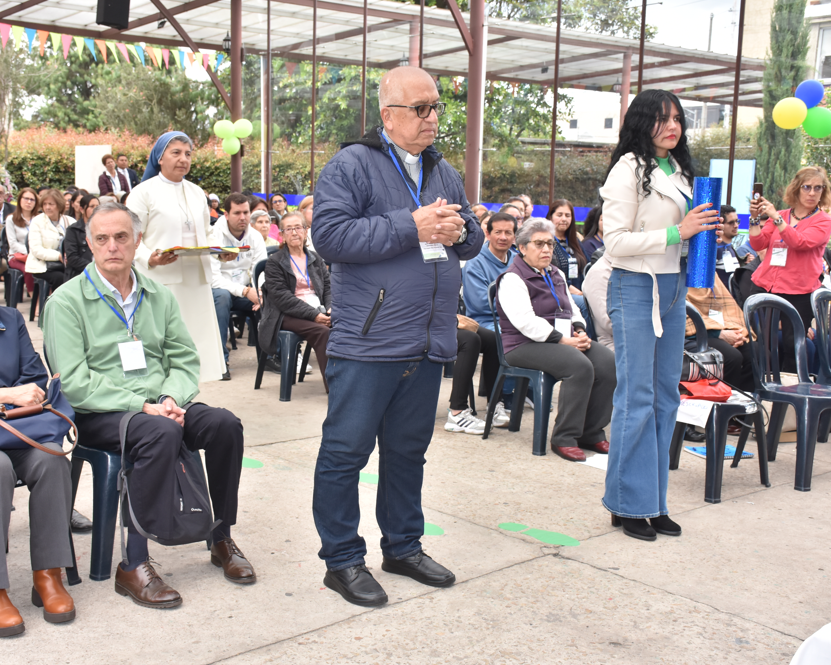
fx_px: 1082
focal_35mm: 44
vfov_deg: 34.2
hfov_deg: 42.0
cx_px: 379
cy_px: 332
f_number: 7.1
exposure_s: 1/200
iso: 400
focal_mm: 26
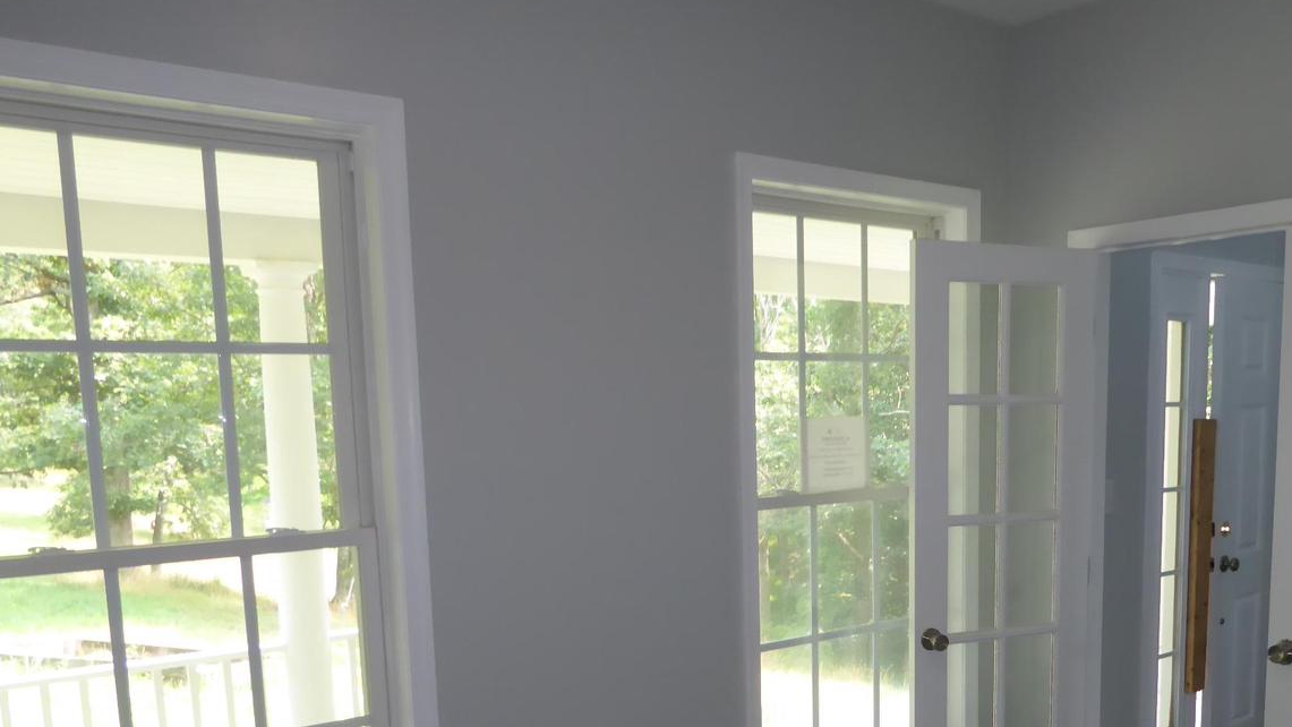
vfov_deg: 34.6
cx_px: 761
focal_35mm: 33
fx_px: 1131
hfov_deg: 59.1
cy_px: 579
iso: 250
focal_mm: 4.3
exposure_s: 1/60
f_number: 4
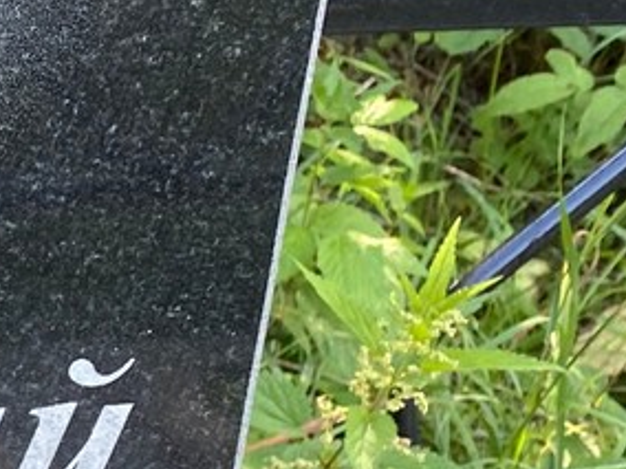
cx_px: -668
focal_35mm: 132
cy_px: 782
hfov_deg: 12.8
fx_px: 2387
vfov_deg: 10.7
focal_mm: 4.25
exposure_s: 1/122
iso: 40
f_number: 1.8
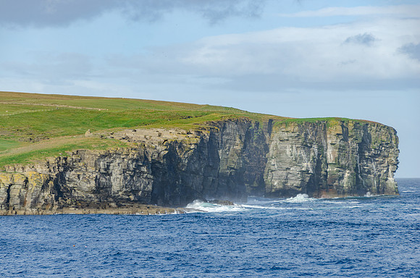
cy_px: 139
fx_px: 1833
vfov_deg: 8.7
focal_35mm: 158
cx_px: 210
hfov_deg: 13.1
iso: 100
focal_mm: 105
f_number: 7.1
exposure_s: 1/320
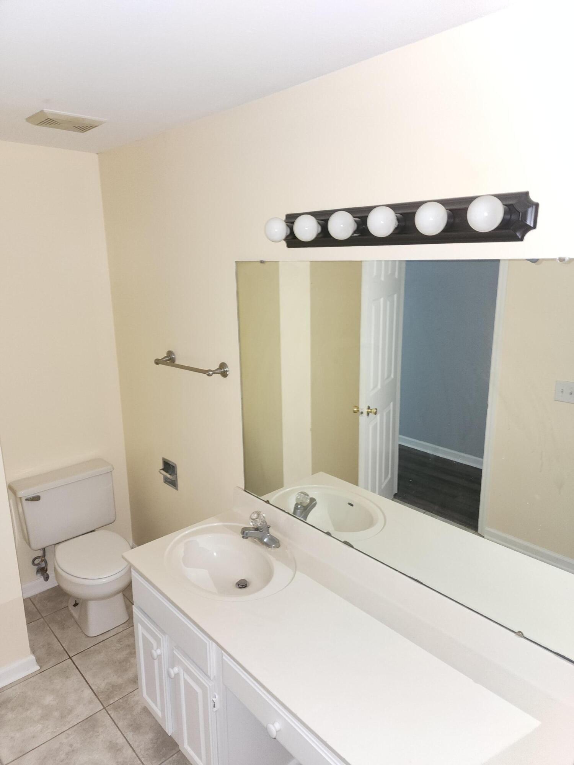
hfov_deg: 58.9
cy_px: 382
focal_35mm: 23
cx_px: 287
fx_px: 509
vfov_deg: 73.9
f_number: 1.8
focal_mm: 6.4
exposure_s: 1/10
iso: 400
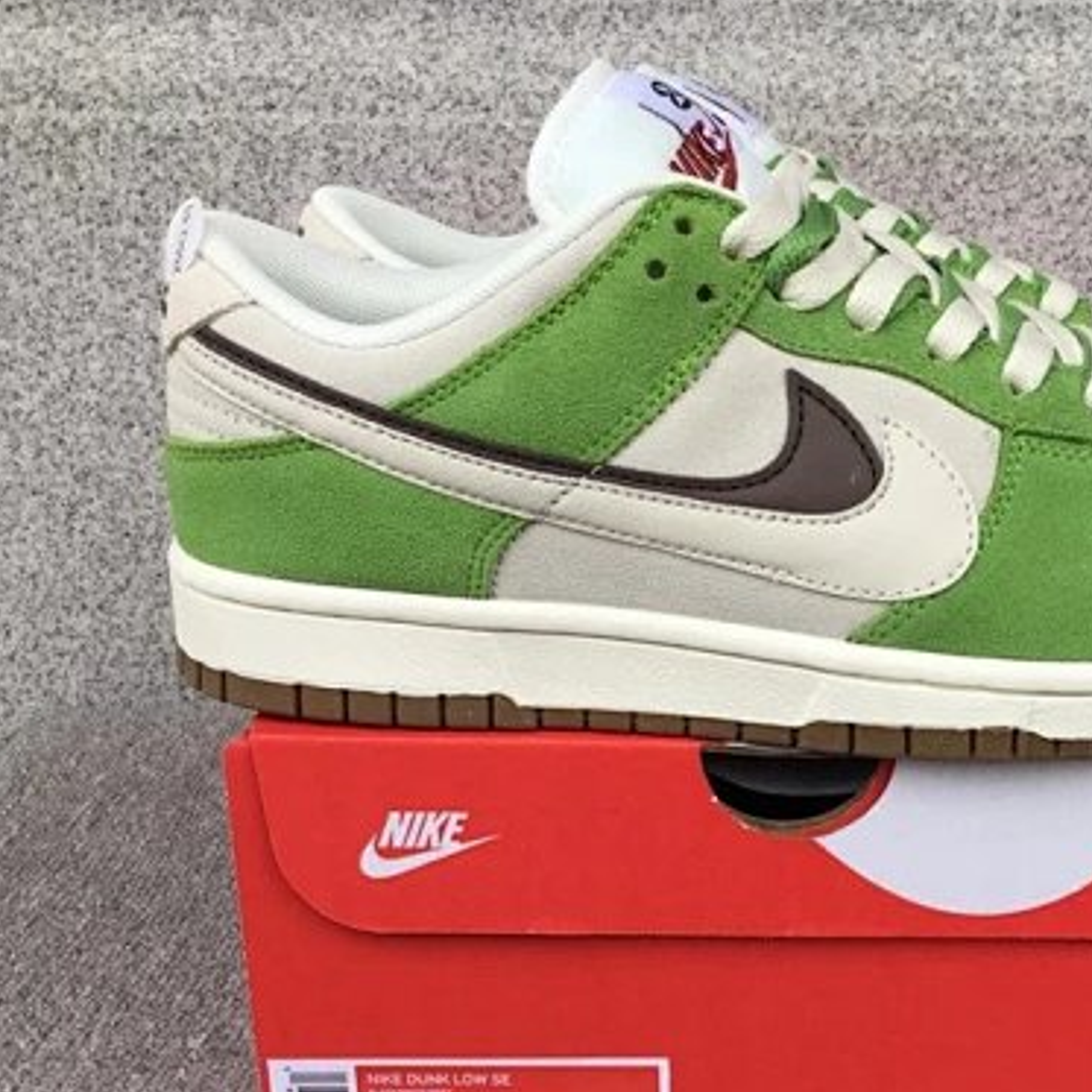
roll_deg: -0.5
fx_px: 1677
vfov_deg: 35.9
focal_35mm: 47
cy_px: 656
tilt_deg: -18.8
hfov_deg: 35.2
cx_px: 826
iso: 25
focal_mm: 3.3
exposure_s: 1/60
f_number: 2.4
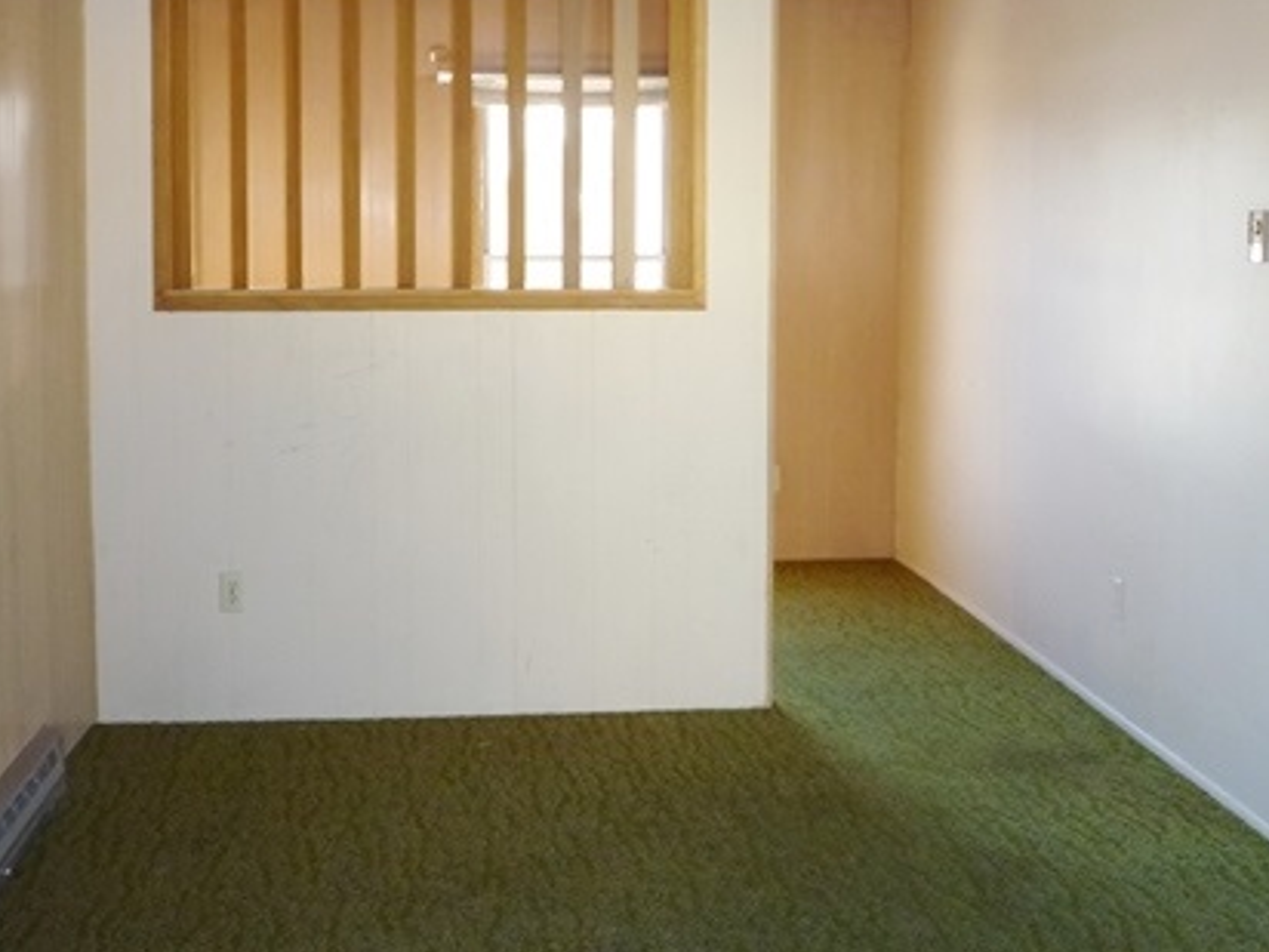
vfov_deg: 32.1
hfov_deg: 42.1
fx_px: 1650
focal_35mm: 45
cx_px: 616
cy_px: 367
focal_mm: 5.2
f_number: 3.3
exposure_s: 1/30
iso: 200
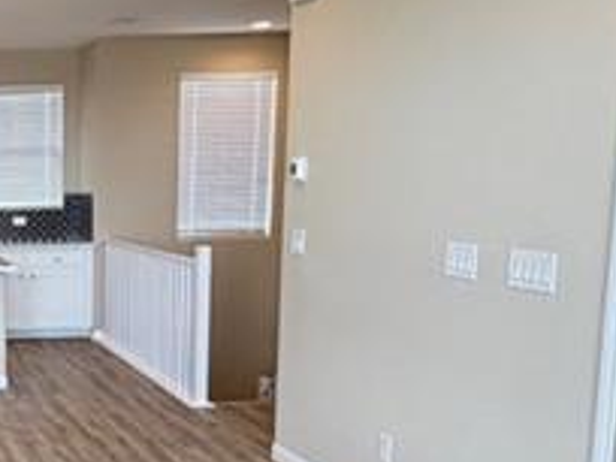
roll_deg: +1.6
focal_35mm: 55
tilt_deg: -8.9
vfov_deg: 26.3
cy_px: 338
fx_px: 979
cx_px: -127
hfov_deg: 29.8
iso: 320
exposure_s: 1/120
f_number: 2.2
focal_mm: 2.22
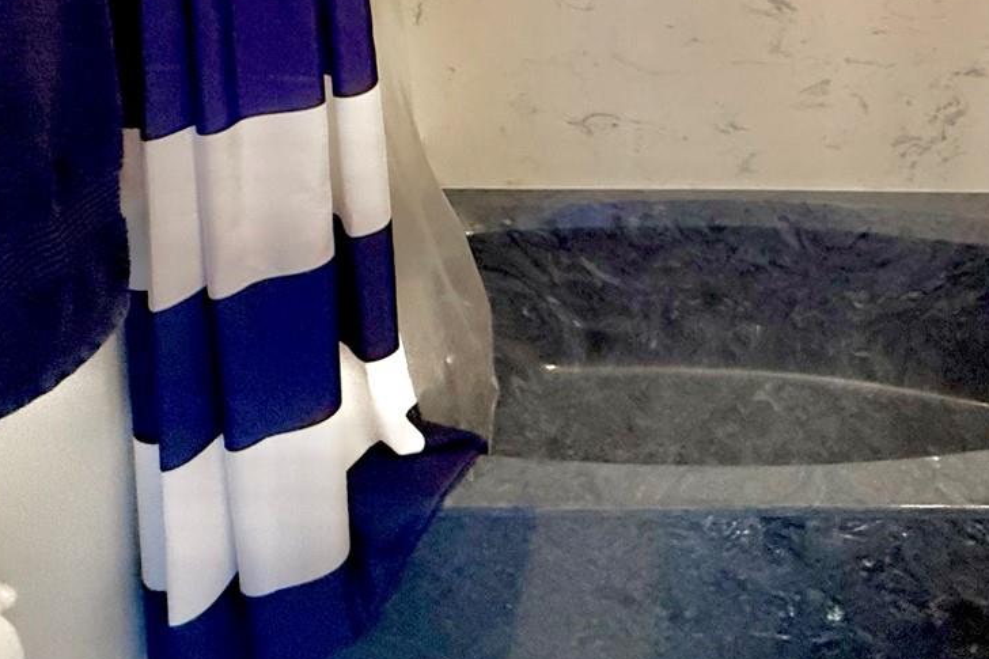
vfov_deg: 33.3
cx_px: 724
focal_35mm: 32
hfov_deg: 56.3
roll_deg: -1.3
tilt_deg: -10.4
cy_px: -137
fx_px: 879
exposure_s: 1/60
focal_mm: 2.22
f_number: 2.2
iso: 400
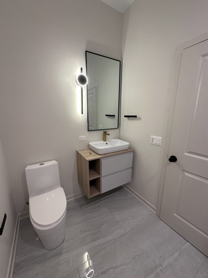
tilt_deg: -12.3
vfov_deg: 102.1
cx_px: 104
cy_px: 139
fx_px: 112
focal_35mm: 14
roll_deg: +0.8
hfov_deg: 85.7
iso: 160
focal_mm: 2.22
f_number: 2.2
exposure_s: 1/60
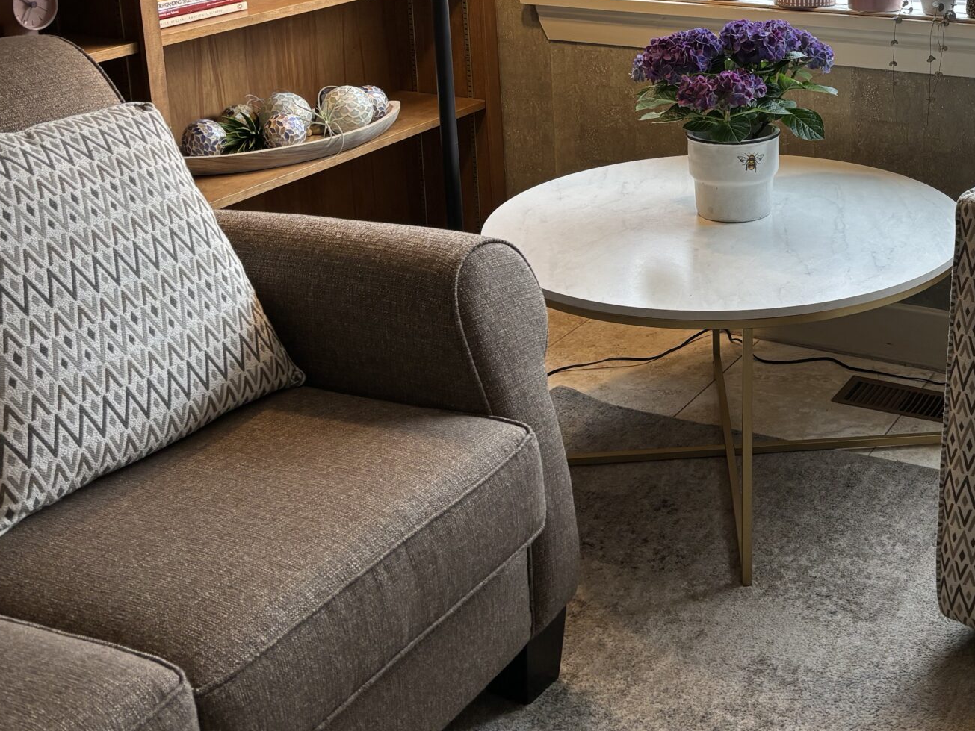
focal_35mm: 51
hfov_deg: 35.8
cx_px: 826
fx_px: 1437
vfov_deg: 27.5
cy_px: 74
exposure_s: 1/121
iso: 50
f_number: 1.6
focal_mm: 5.96
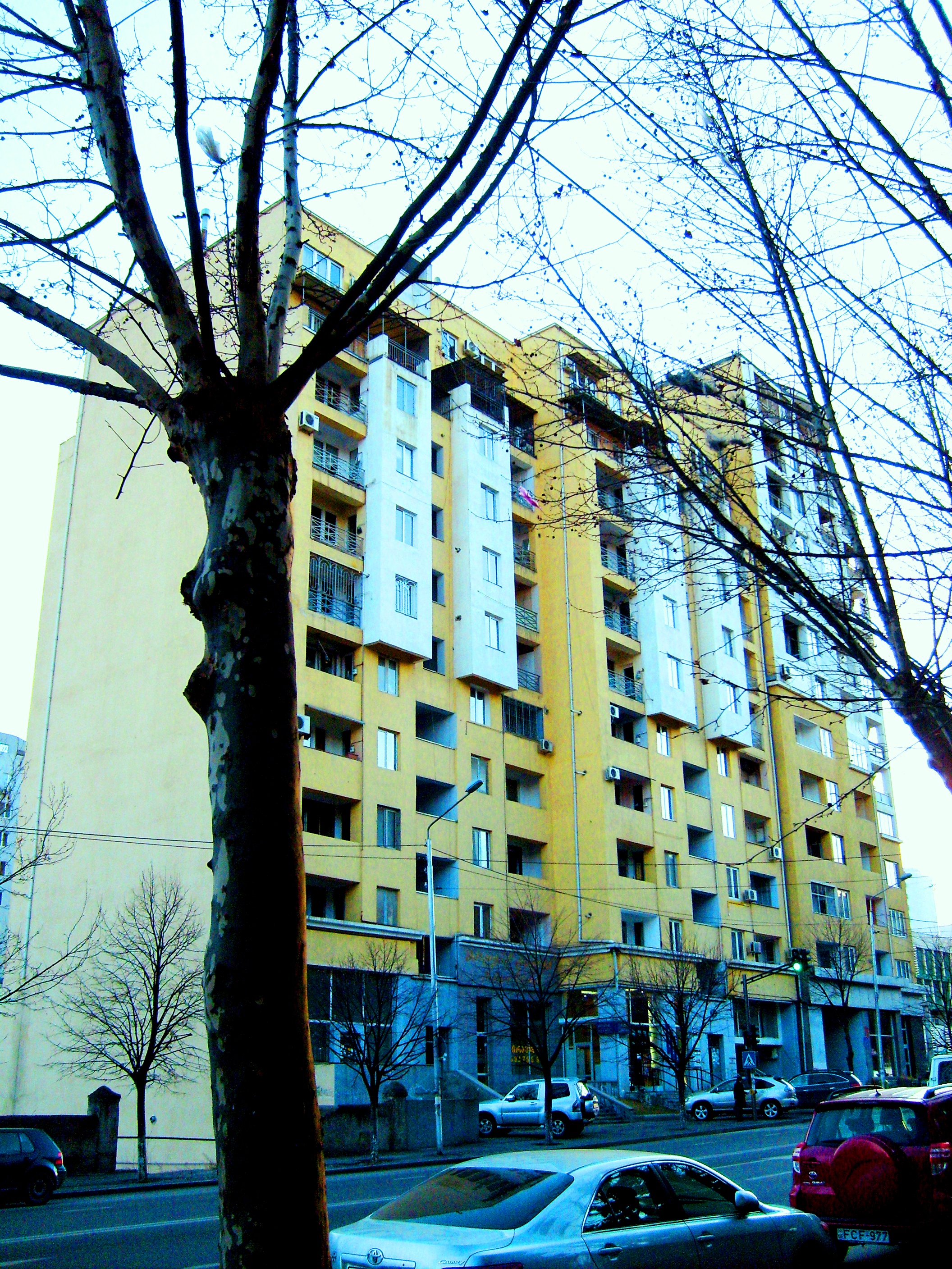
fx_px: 1283
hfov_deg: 40.7
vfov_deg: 52.6
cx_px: 476
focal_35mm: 35
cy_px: 634
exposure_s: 1/250
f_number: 2.8
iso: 80
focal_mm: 5.8
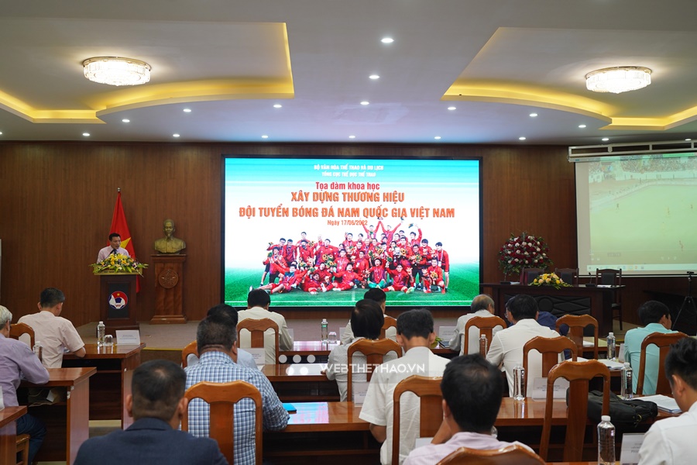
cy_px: 232
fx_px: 678
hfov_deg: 54.4
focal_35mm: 35
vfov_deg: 37.9
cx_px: 348
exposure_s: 1/200
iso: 1000
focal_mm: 35
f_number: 4
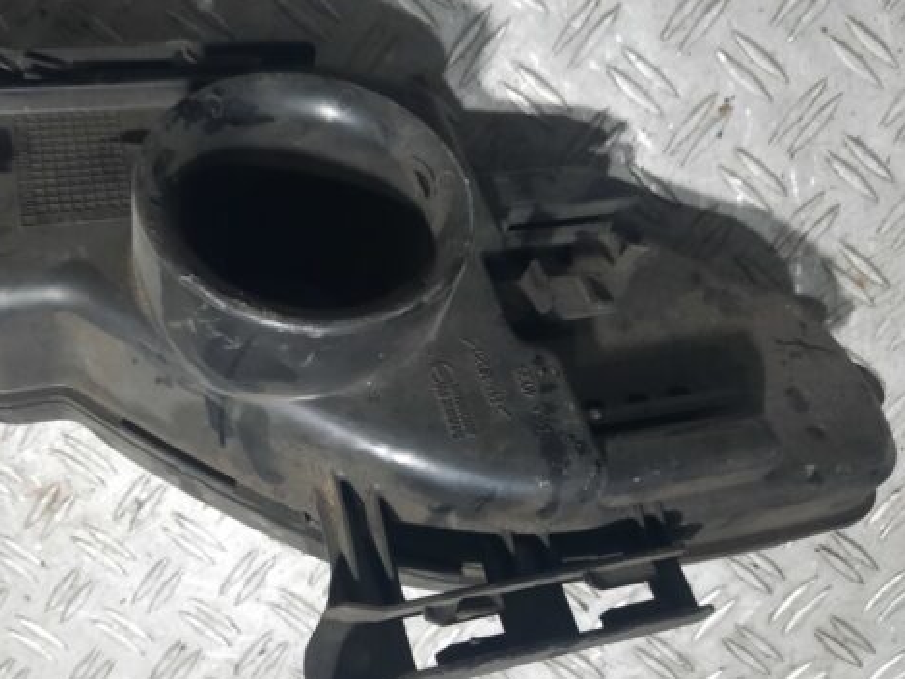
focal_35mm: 32
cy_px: 322
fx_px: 837
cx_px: 343
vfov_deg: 44.2
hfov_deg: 56.2
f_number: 2
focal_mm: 4.6
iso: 320
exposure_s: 1/30
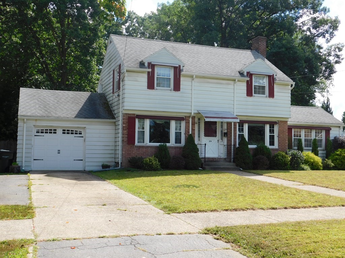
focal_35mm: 40
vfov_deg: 36.0
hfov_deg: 46.8
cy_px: 129
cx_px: 172
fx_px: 399
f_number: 3.6
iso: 125
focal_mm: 7.1
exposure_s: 1/640
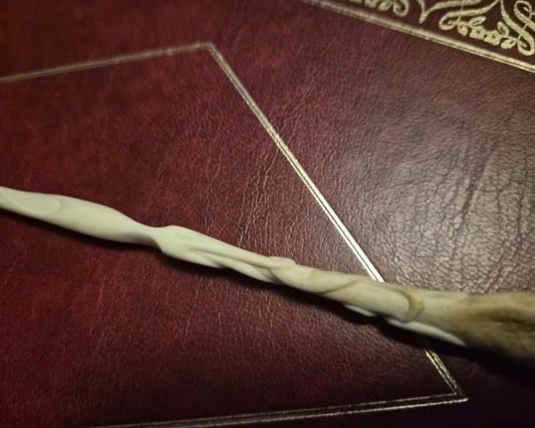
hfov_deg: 68.1
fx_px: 396
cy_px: 219
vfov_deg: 56.8
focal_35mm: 25
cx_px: 269
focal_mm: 5.4
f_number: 1.8
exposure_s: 1/50
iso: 1600
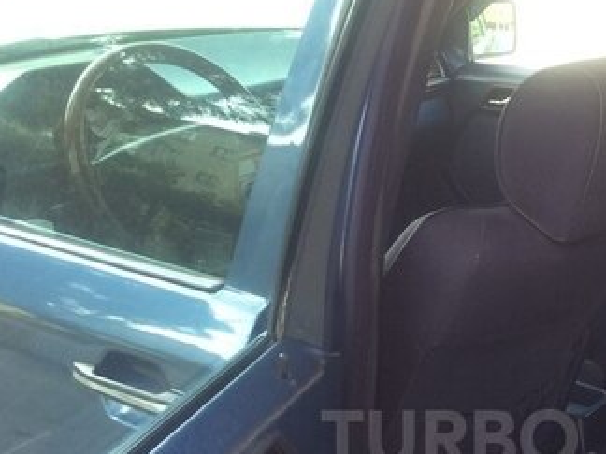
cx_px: 512
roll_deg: -1.4
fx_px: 1033
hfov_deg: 31.6
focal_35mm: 59
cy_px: 438
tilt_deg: -30.1
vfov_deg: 23.9
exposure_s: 1/33
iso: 40
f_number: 2.2
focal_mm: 4.15
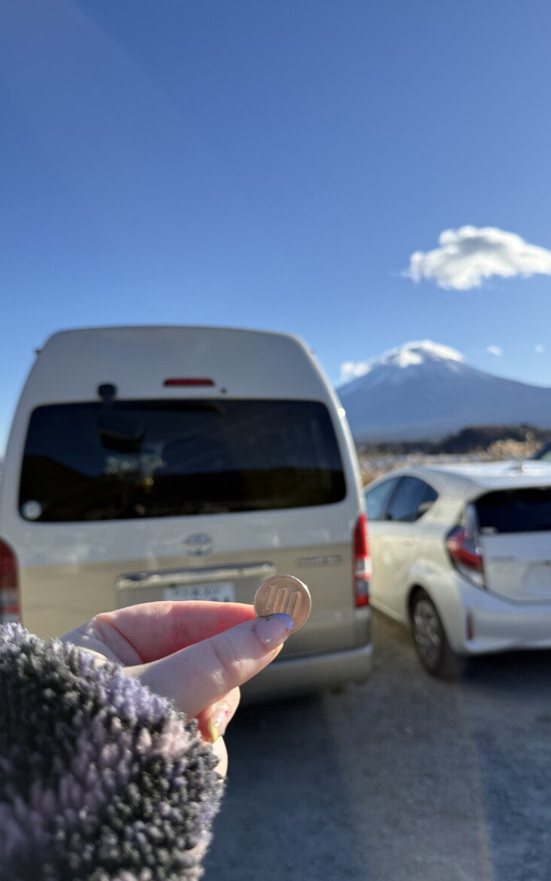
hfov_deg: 47.6
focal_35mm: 26
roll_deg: +2.8
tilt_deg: +2.1
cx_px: 279
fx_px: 625
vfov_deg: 70.4
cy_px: 445
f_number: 1.78
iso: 100
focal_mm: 6.76
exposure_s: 1/2907
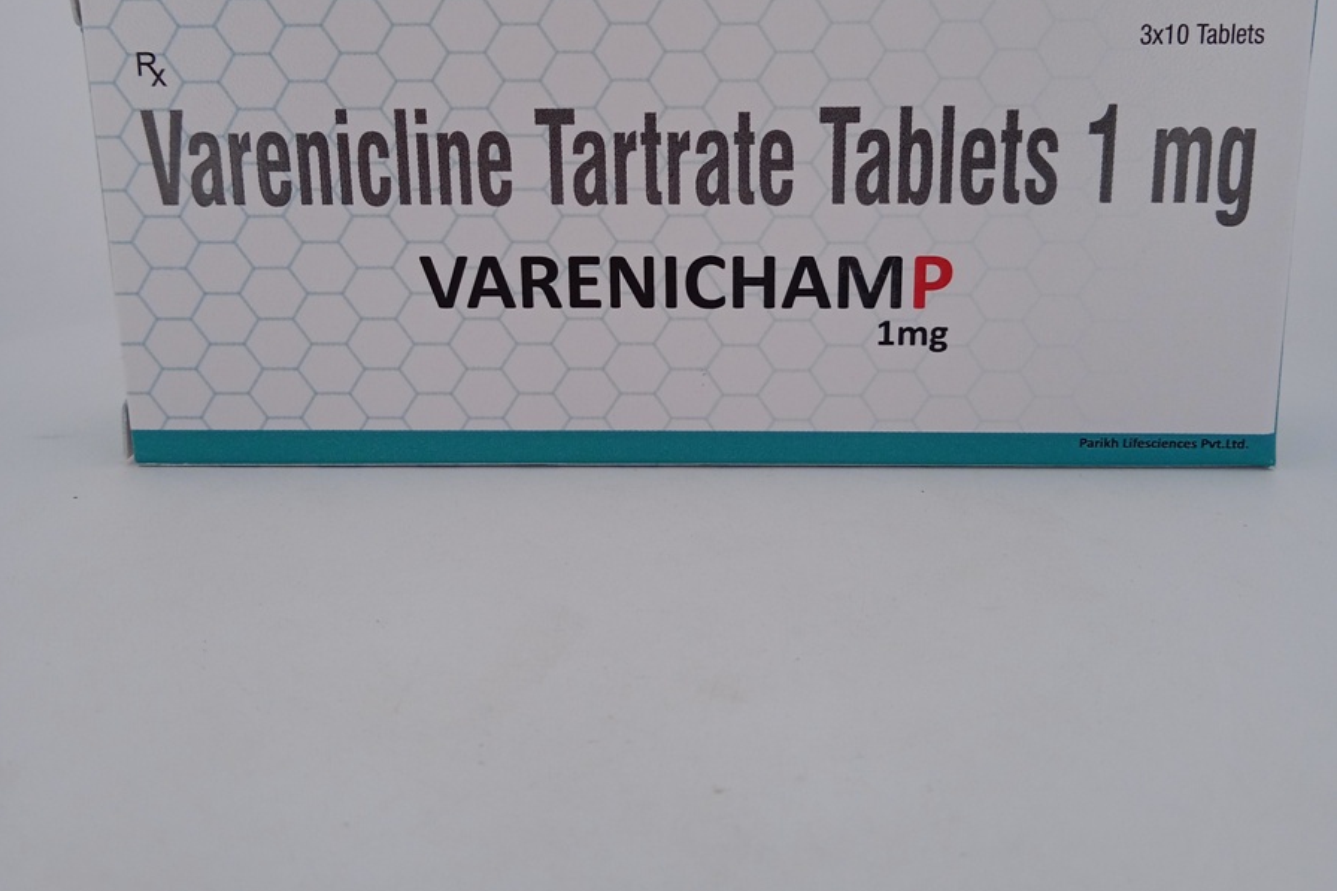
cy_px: 304
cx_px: 667
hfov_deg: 49.6
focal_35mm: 39
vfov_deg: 33.9
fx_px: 1448
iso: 113
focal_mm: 3.43
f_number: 2.2
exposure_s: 1/224
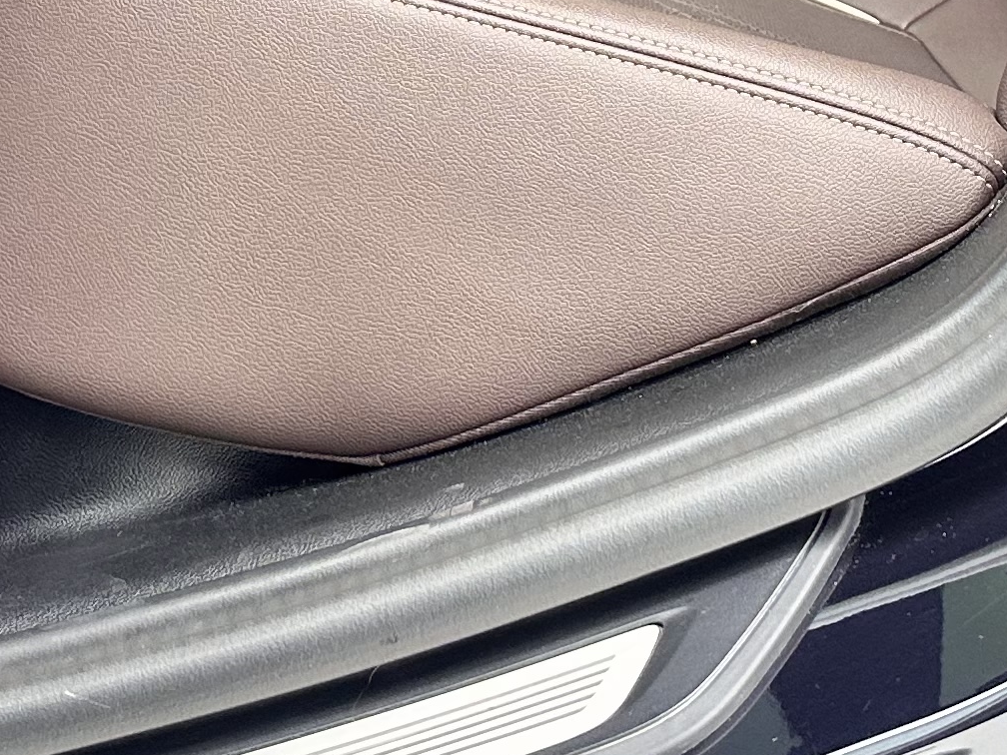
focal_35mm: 96
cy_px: -452
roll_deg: -0.9
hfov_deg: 20.4
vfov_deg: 14.2
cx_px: 636
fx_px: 2793
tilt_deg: -4.9
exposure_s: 1/50
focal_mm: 6.86
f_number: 1.78
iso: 125
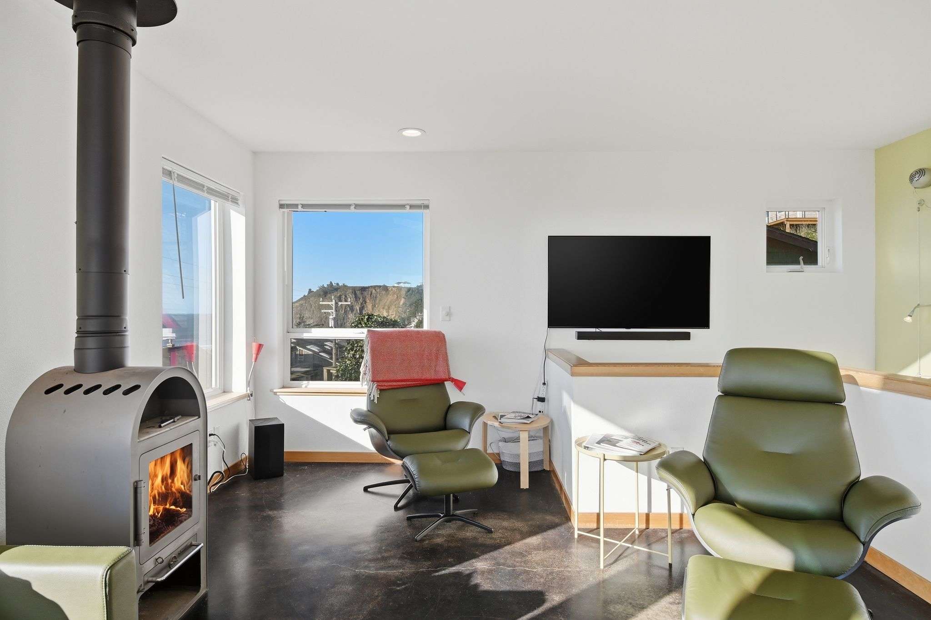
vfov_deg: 63.2
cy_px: 310
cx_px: 466
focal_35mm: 20
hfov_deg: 85.4
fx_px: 504
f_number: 10
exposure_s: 1/640
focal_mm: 13
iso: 800
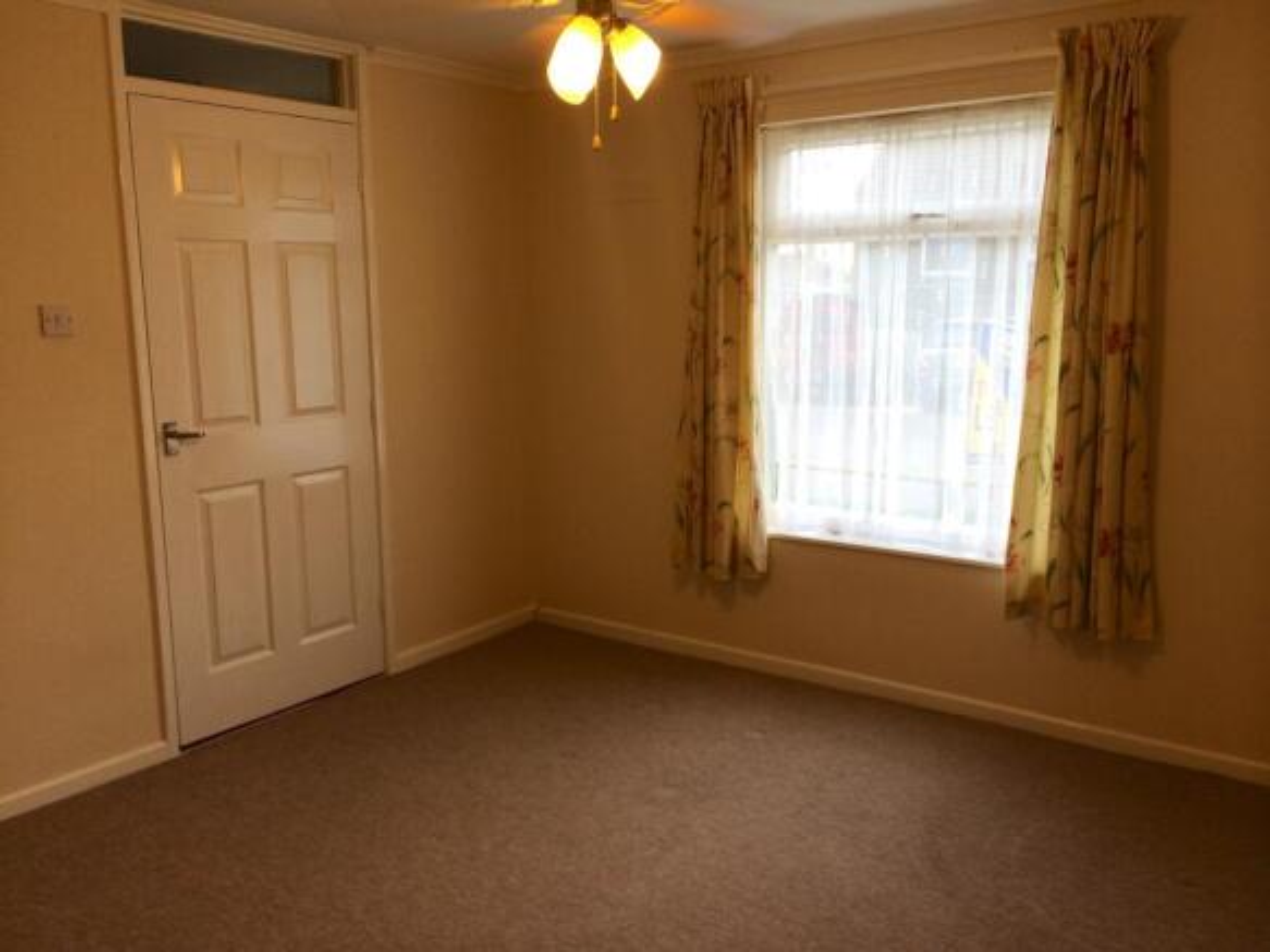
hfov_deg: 60.0
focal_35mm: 30
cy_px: 476
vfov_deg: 46.8
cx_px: 635
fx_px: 1100
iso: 40
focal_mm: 4.12
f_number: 2.2
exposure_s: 1/50
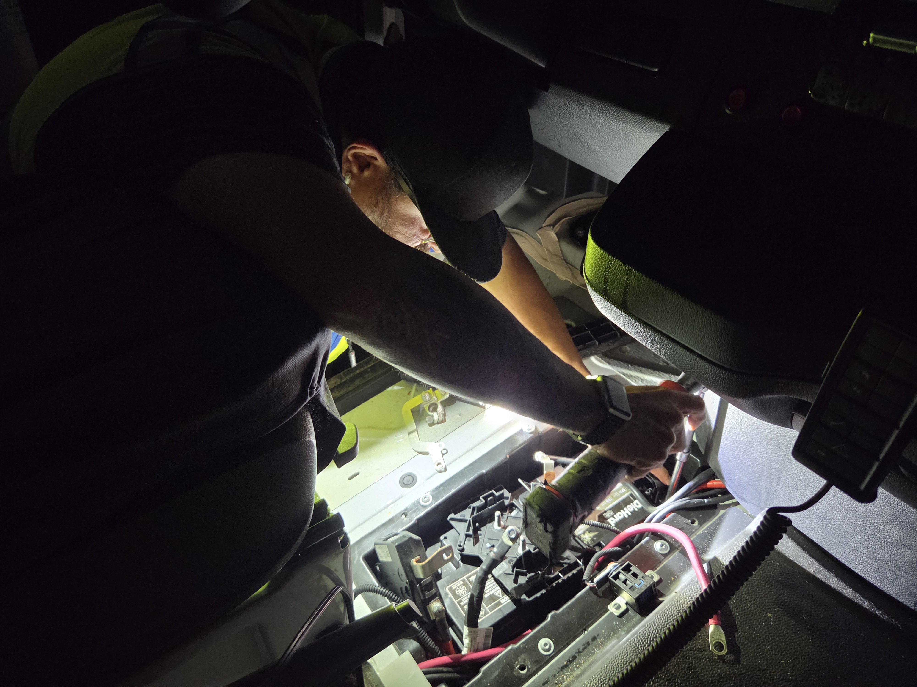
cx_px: 458
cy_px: 344
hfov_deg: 73.9
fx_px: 609
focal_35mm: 23
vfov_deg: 58.9
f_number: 1.8
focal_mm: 5.4
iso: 640
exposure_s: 1/44.1
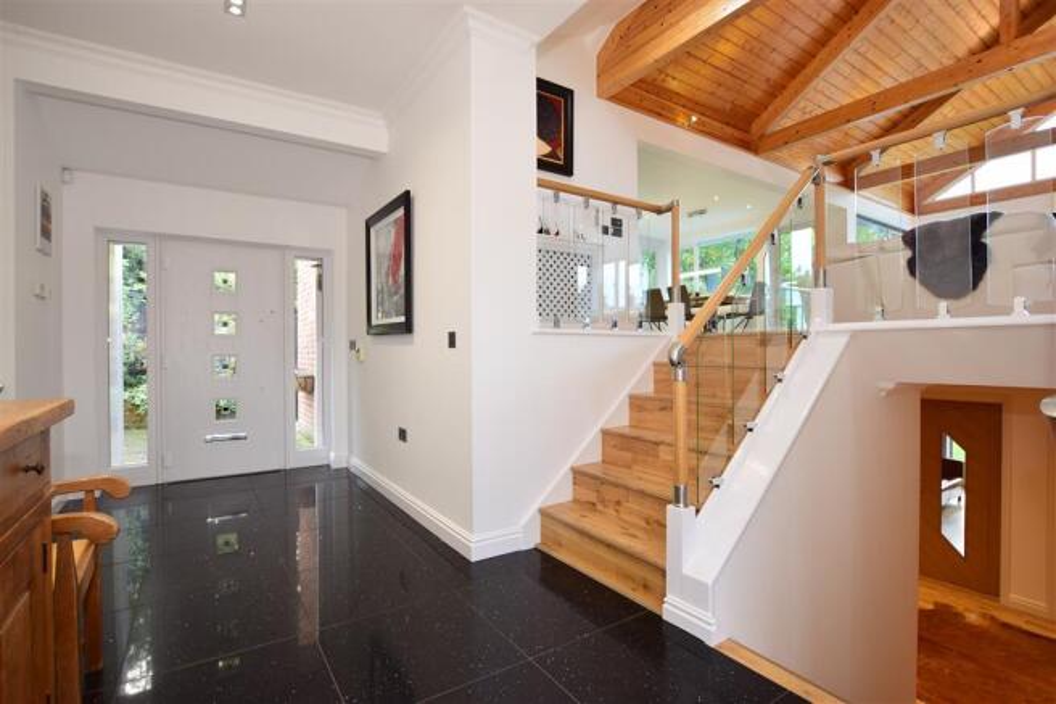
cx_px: 528
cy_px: 352
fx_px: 506
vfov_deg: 69.6
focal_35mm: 17
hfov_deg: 92.5
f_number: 5
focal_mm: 11.5
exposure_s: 1/20
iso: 200
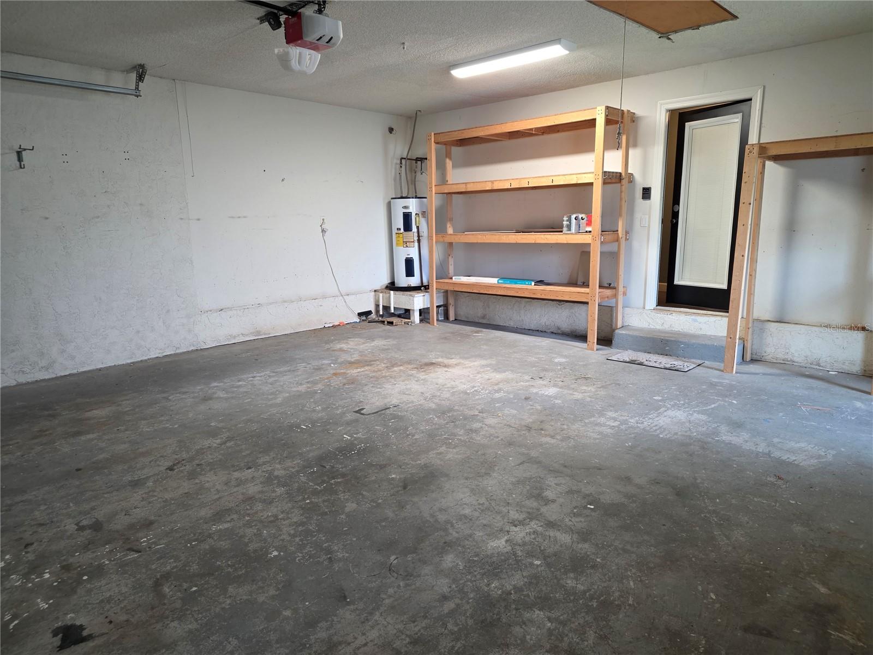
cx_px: 436
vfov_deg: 58.9
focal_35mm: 23
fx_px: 580
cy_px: 328
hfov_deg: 73.9
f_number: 1.7
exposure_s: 1/120
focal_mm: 6.25
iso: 500
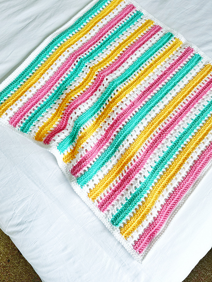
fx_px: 204
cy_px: 142
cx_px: 102
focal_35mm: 25
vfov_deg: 69.4
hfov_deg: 54.9
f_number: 1.78
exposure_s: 1/193
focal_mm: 6.86
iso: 64
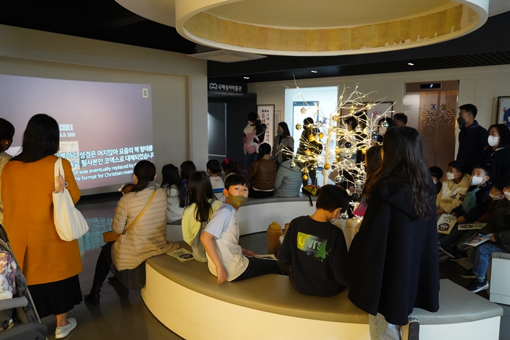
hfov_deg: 67.4
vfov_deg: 47.9
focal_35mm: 27
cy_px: 170
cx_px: 255
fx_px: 382
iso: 8000
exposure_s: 1/160
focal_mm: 27
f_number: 4
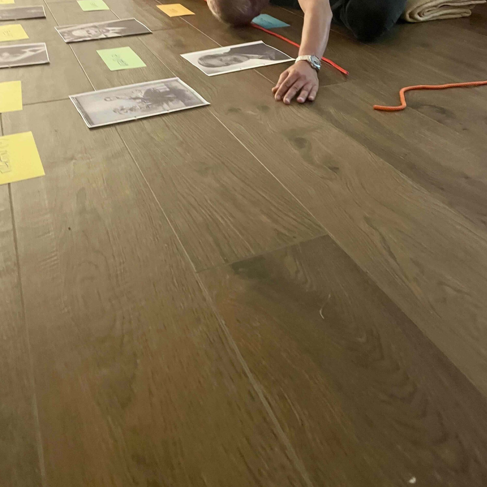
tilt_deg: -28.2
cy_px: 165
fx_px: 493
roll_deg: +0.7
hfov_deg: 52.5
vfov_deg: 51.6
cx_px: 244
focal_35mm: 31
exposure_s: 1/25
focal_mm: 4.2
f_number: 1.6
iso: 640
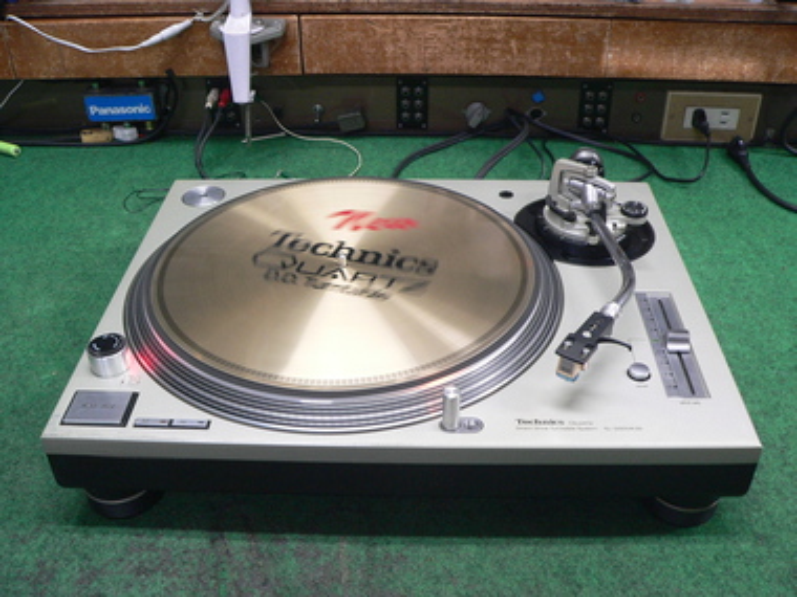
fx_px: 829
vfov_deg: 39.7
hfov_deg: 51.4
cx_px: 398
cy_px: 298
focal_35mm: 36
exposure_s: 1/20
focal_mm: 6
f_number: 2.8
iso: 200
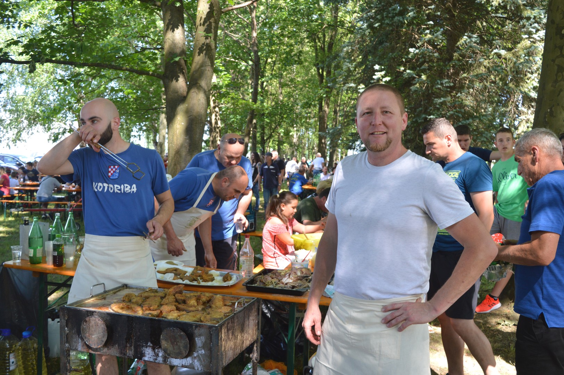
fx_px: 540
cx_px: 282
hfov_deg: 55.1
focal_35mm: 34
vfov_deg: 38.3
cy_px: 188
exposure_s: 1/125
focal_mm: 23
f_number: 5.6
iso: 250
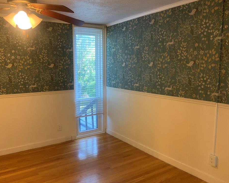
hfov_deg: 57.1
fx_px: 210
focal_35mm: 31
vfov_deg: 47.1
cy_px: 90
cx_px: 104
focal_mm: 3
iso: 125
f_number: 1.8
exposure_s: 1/60
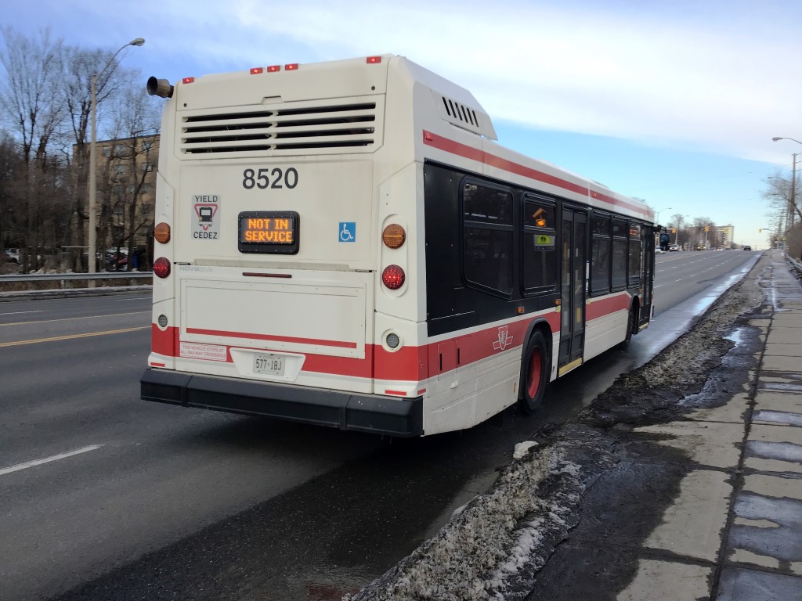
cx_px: 401
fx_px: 718
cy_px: 300
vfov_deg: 45.4
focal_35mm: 31
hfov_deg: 58.4
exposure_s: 1/382
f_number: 2.4
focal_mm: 3.3
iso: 25
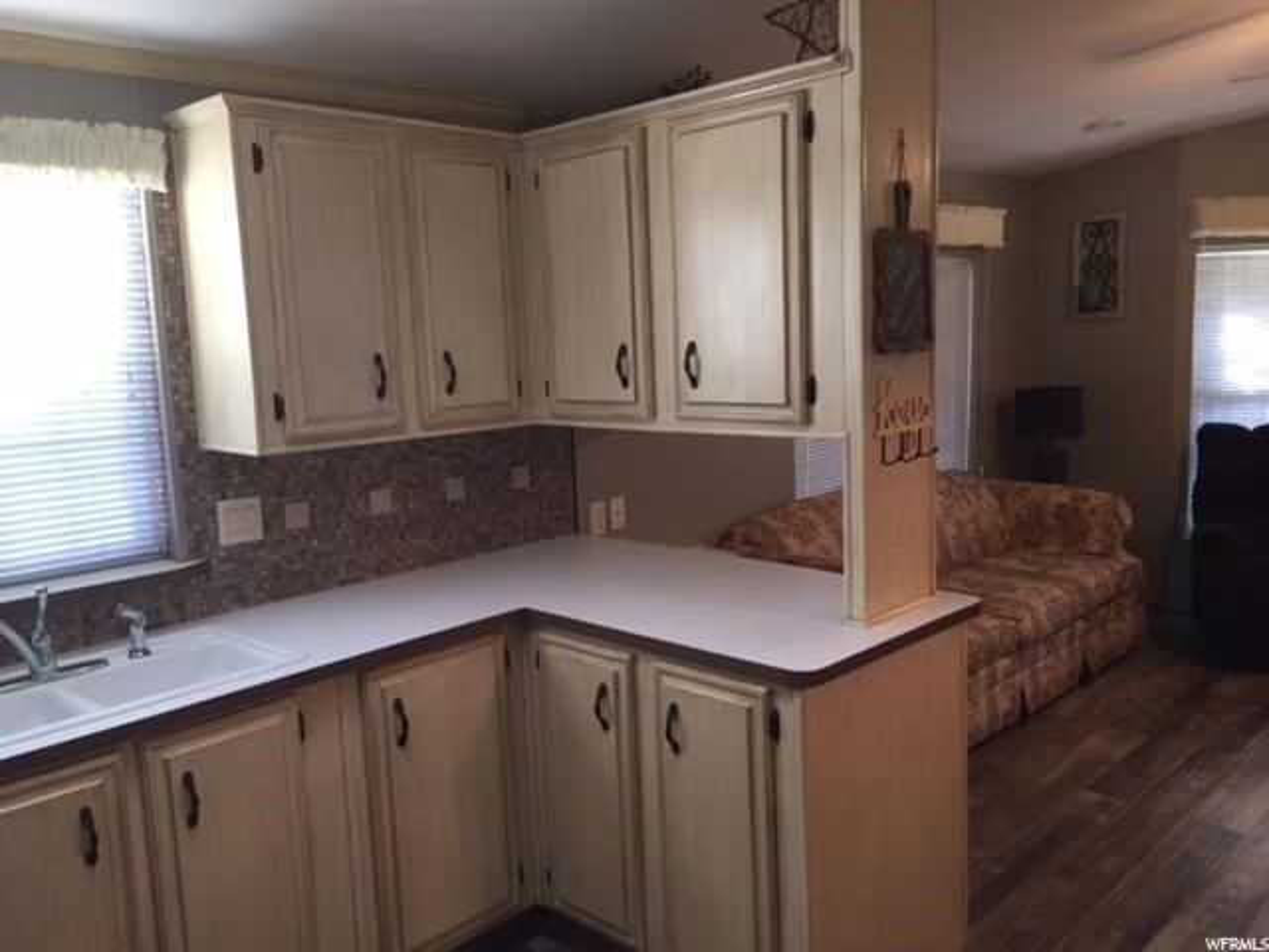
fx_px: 1063
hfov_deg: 61.7
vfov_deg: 48.2
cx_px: 634
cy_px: 476
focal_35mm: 29
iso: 40
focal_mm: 4.15
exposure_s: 1/30
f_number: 2.2
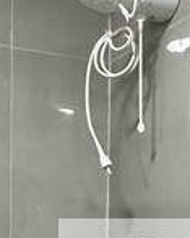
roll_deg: -1.9
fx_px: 709
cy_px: 289
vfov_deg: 18.0
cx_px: 222
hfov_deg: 14.8
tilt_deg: -3.7
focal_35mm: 101
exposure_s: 1/60
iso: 320
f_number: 2.2
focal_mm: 2.22
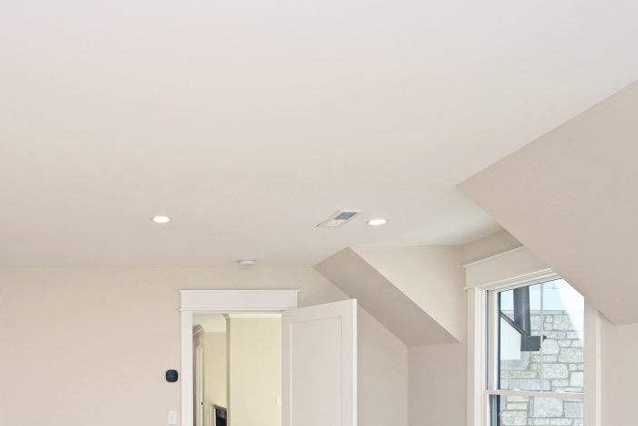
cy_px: 386
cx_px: 143
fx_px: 532
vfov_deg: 40.3
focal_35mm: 30
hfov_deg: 58.0
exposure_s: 1/100
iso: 200
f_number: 5
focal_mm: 14
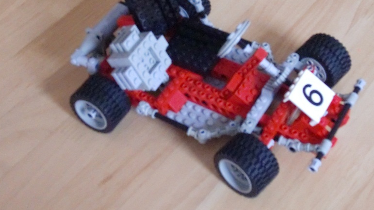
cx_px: 190
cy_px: 74
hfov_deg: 30.6
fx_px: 684
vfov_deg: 17.4
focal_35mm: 69
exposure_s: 1/60
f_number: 3.8
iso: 1600
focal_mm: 10.8
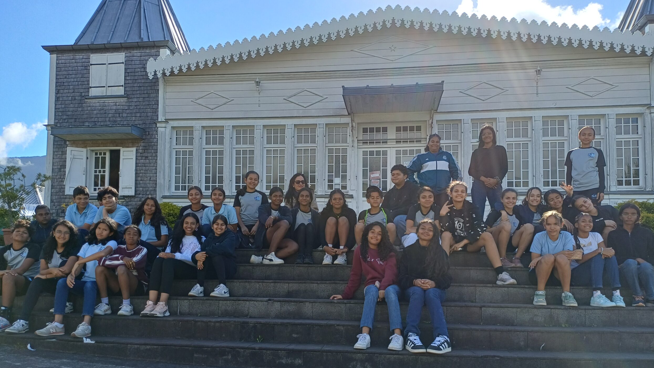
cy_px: 247
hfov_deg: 67.9
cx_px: 319
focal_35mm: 28
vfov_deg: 40.9
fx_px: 486
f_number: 1.8
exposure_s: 1/529
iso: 50
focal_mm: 4.65
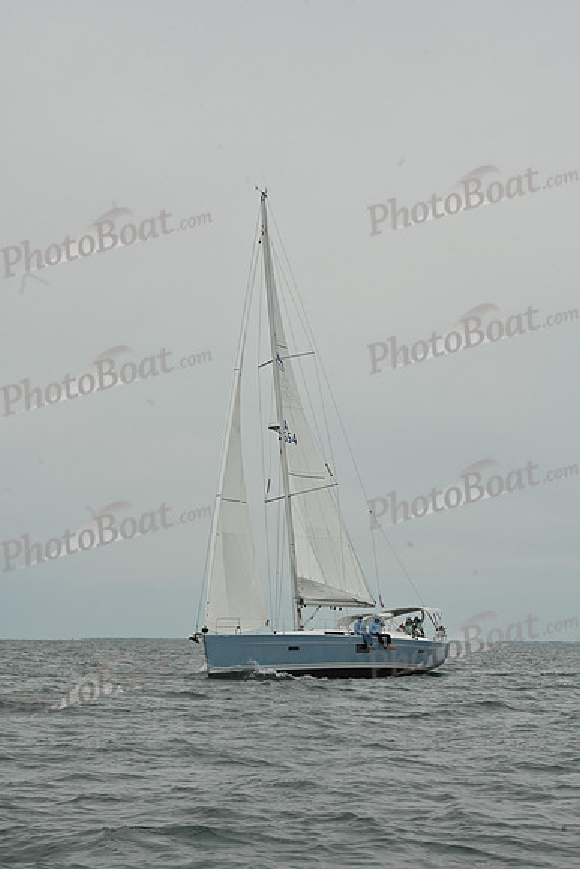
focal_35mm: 98
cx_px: 290
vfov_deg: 20.8
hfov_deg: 14.0
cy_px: 434
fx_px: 2367
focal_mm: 98
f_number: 14
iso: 320
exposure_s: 1/1000
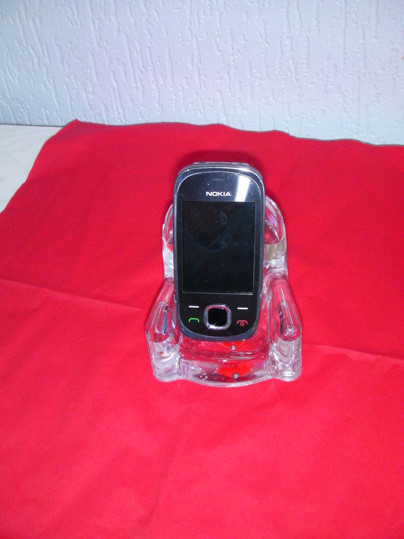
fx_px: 591
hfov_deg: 37.7
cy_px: 270
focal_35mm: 38
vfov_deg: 49.0
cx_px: 202
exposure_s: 1/30
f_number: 5.6
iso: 200
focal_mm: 6.3
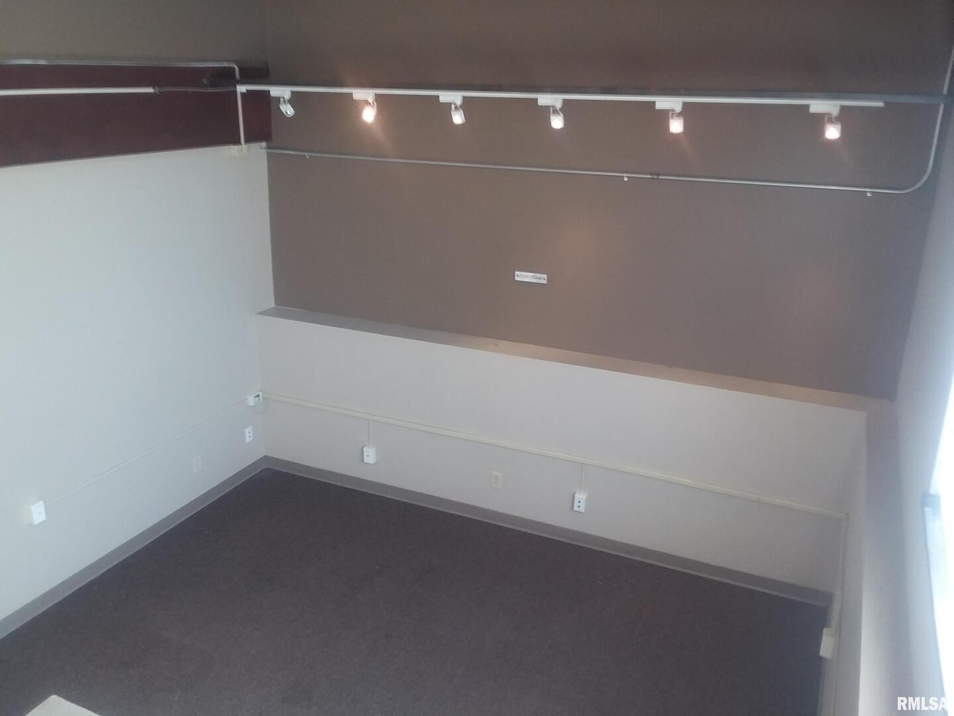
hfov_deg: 61.7
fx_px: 799
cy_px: 358
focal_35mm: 29
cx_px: 477
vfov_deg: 48.2
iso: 40
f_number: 1.9
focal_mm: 2.47
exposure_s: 1/30
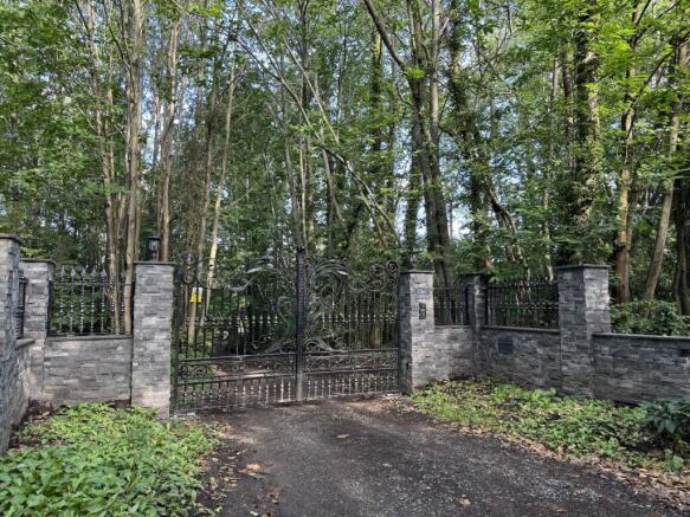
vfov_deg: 56.8
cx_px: 345
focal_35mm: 24
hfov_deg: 71.6
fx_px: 478
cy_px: 258
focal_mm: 6.76
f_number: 1.78
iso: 125
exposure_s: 1/121
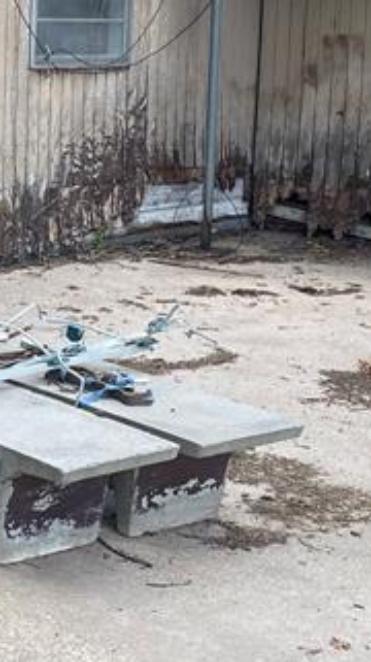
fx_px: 1525
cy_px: 225
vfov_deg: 24.4
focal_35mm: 87
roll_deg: -0.9
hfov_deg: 13.3
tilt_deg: -7.5
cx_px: -128
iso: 32
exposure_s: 1/397
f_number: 1.6
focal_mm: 5.1
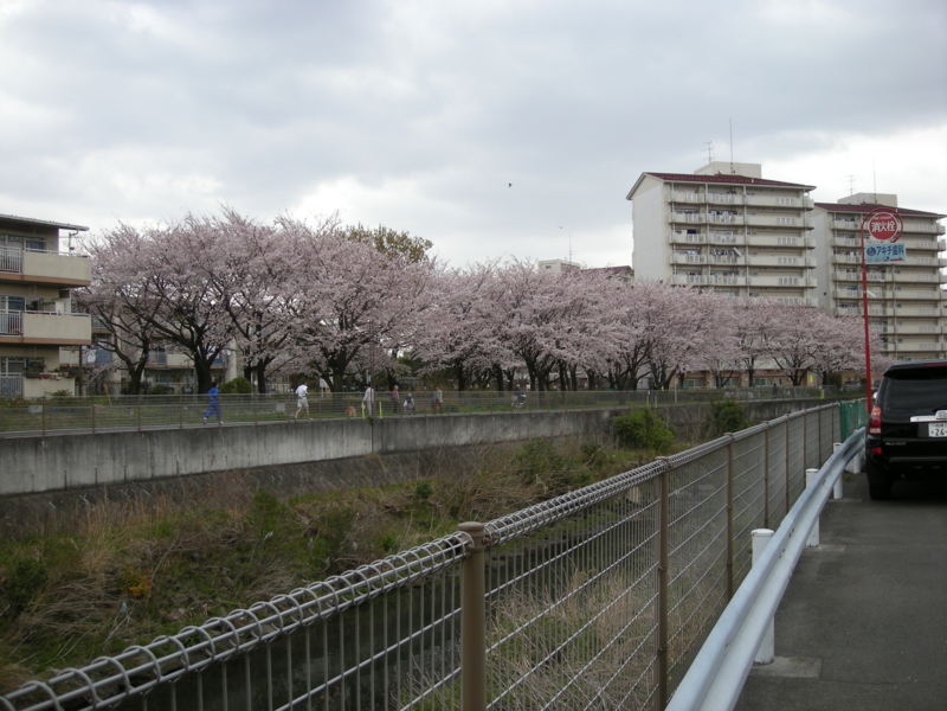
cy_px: 356
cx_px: 474
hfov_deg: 52.6
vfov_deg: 40.7
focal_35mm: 35
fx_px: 958
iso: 64
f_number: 2.8
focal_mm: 5.7
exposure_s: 1/308
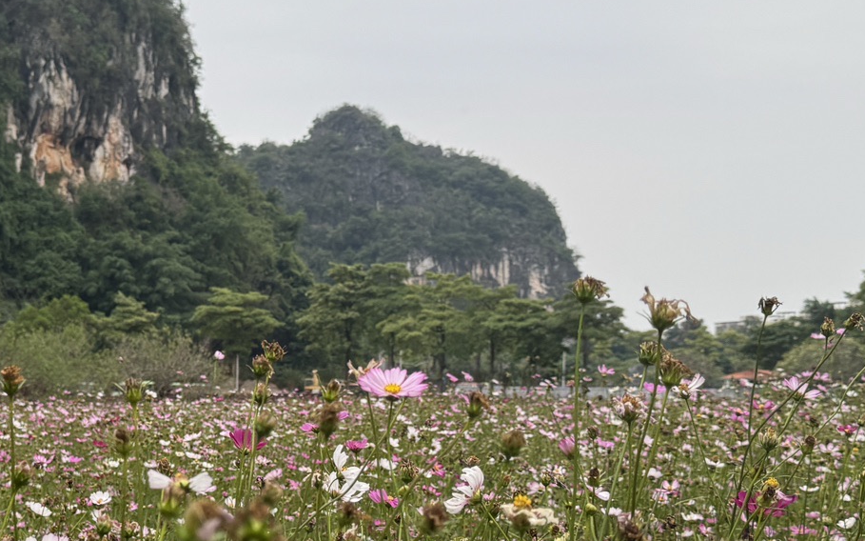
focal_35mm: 56
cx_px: 228
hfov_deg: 35.6
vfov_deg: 23.1
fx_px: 1320
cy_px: 351
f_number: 1.78
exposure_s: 1/518
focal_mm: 6.76
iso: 80
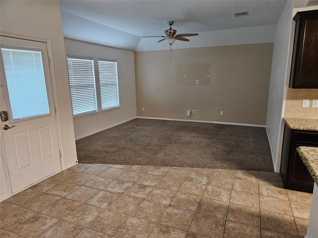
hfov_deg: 73.9
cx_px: 159
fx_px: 211
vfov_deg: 58.9
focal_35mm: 23
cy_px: 119
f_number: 1.8
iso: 640
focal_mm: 5.4
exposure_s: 1/60
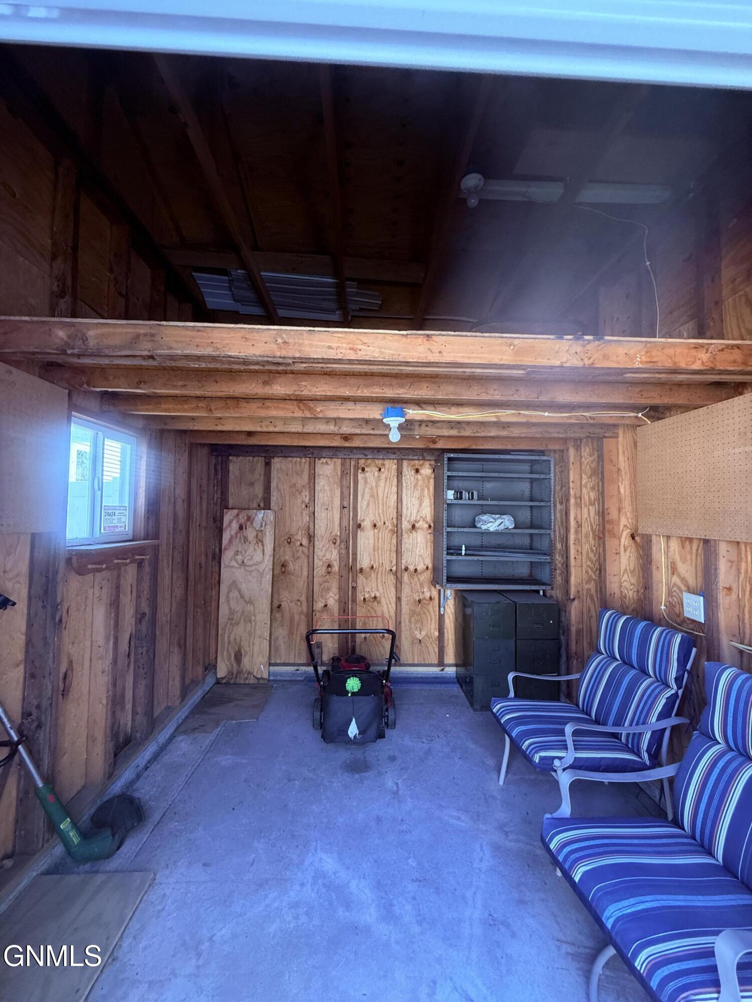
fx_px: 406
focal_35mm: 14
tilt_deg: +1.1
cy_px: 501
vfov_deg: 102.1
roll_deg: -1.1
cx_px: 376
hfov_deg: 85.7
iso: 400
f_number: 2.2
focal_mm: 2.22
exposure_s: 1/90
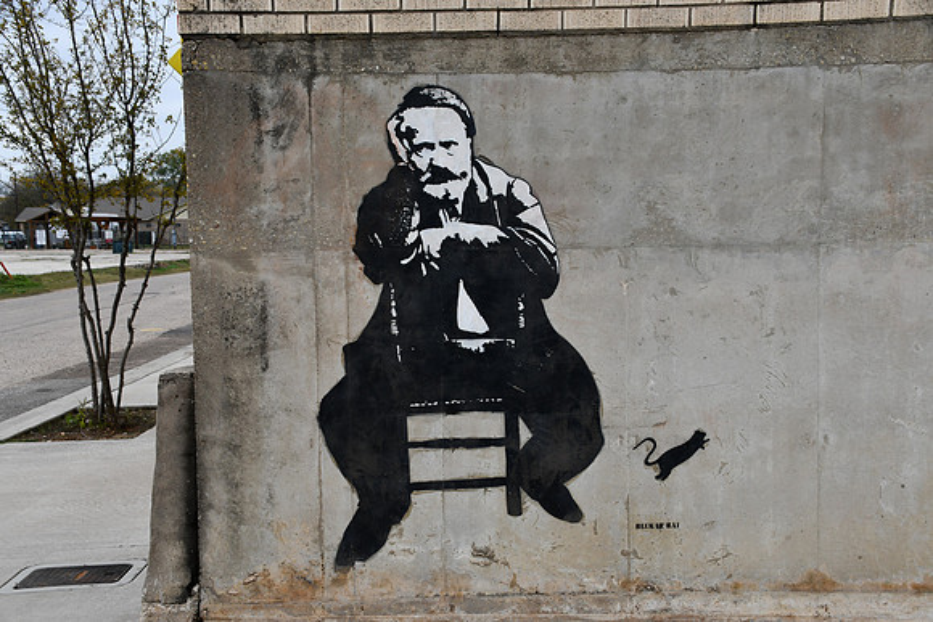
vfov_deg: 29.3
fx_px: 1192
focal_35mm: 46
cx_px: 466
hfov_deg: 42.7
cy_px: 311
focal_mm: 31
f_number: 8
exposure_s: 1/250
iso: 140
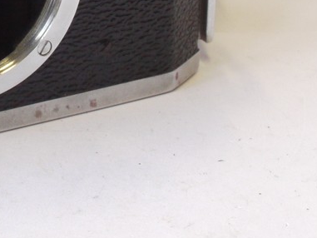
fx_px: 1731
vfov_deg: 7.8
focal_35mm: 189
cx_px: -65
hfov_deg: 10.3
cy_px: -35
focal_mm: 30
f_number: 11
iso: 800
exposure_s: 1/40
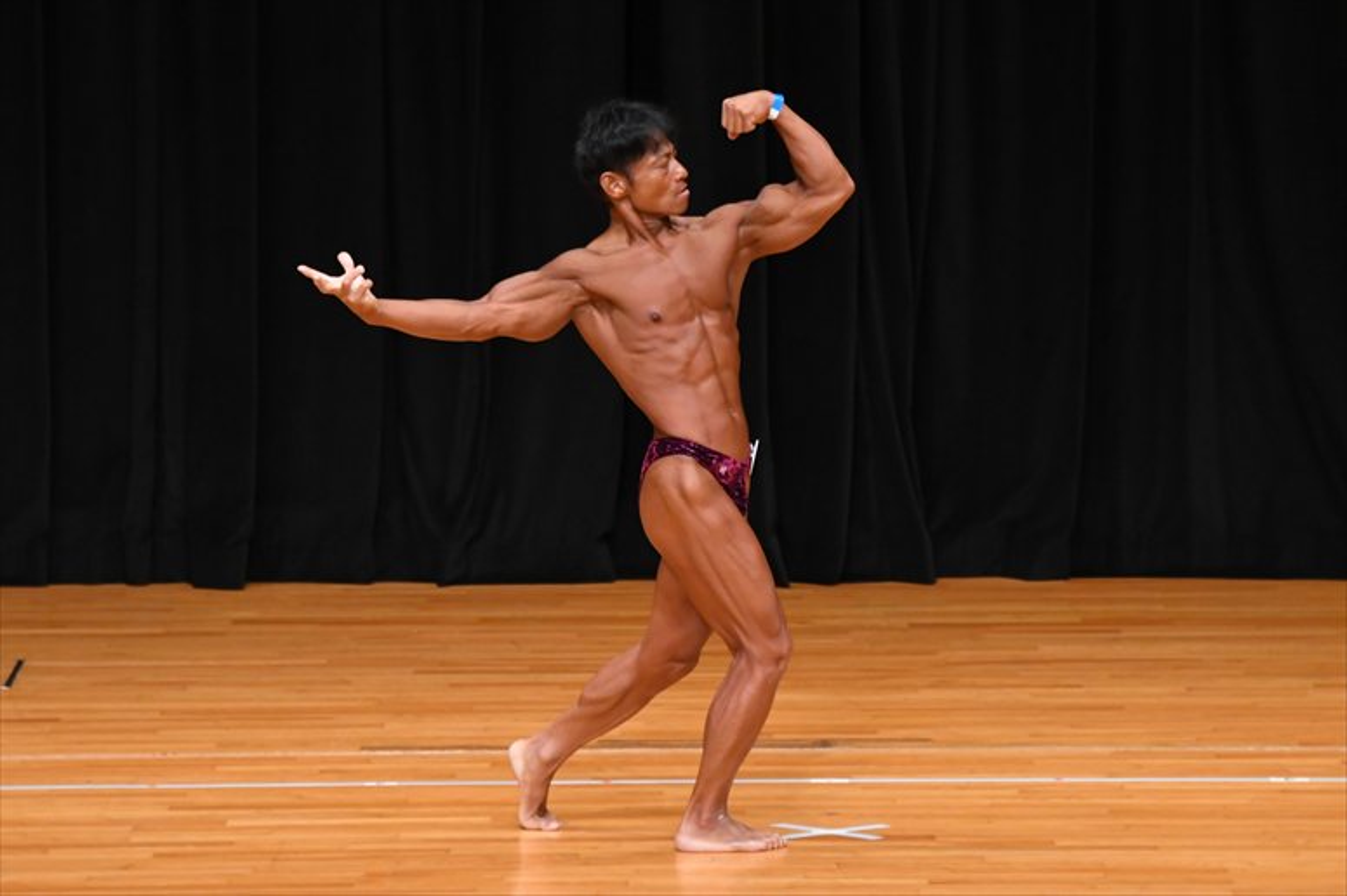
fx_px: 10659
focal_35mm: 285
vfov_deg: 4.8
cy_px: 448
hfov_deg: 7.2
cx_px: 674
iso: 3200
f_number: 5.6
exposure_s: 1/400
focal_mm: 190
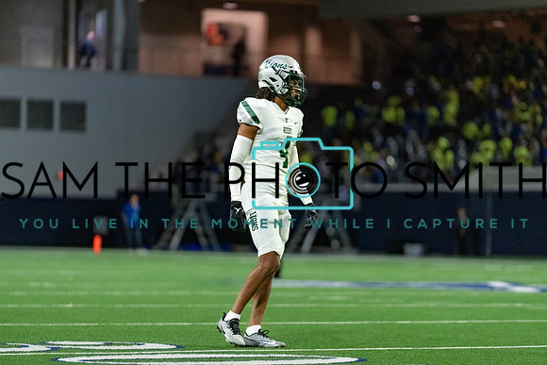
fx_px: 3039
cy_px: 182
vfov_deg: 6.9
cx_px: 274
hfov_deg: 10.3
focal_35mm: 200
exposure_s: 1/1250
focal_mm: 200
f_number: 2.8
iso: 3200
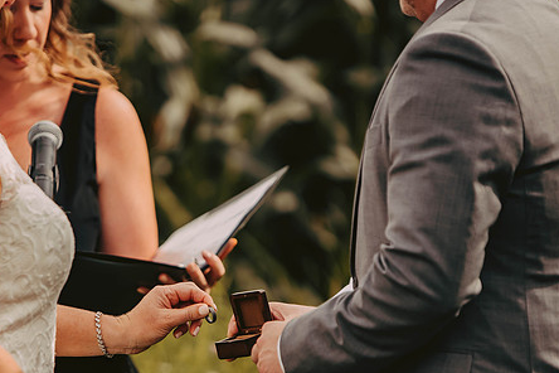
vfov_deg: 3.3
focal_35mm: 422
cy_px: 316
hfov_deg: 4.9
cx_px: 228
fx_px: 6552
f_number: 2.8
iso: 200
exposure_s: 1/1600
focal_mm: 200
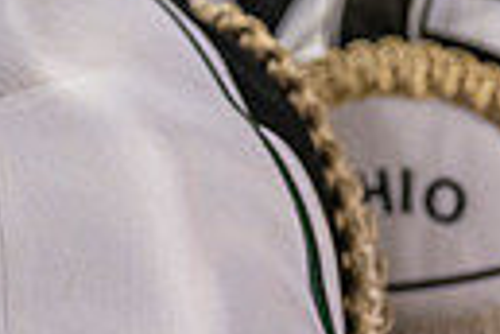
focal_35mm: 108
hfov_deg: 18.6
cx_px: 62
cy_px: -398
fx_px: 1500
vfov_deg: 11.1
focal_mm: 24
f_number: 3.2
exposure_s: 1/500
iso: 2000
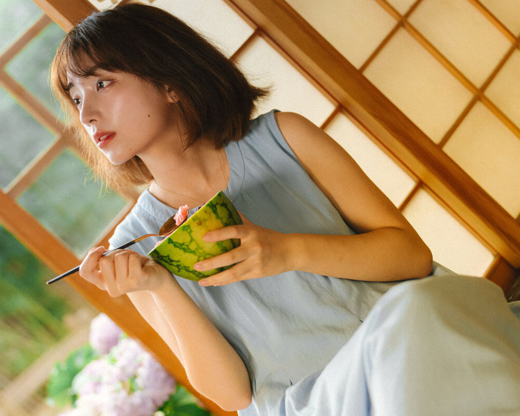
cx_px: 224
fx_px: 1185
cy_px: 207
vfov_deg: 19.9
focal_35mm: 77
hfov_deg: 24.7
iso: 400
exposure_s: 1/400
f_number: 2.5
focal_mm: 68
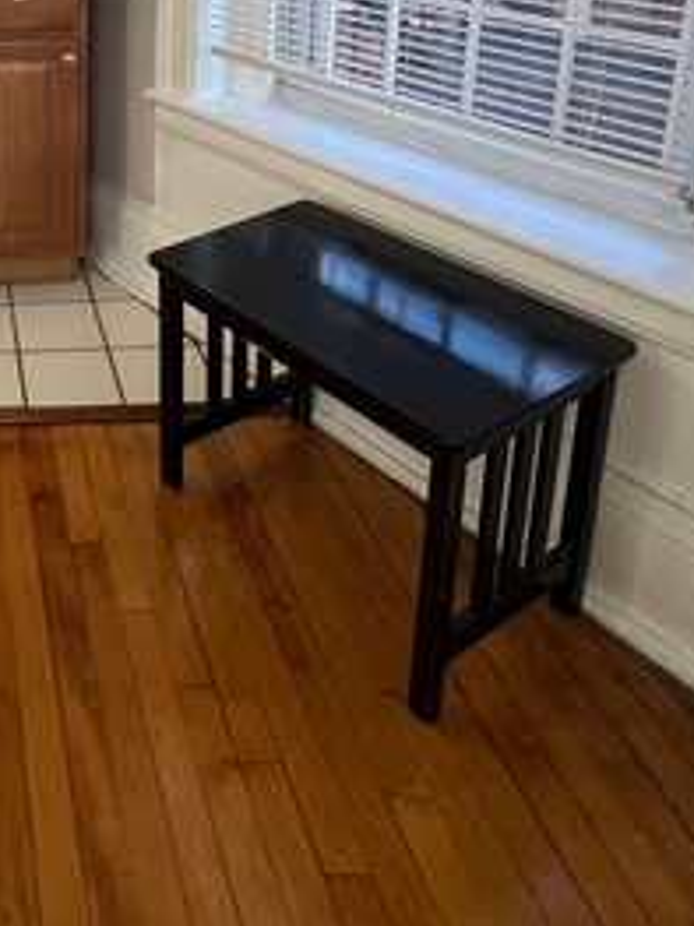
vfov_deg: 47.2
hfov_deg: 35.7
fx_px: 883
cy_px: 23
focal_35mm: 33
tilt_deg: -12.9
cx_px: -92
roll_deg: +2.0
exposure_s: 1/60
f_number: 1.8
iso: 125
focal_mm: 1.57
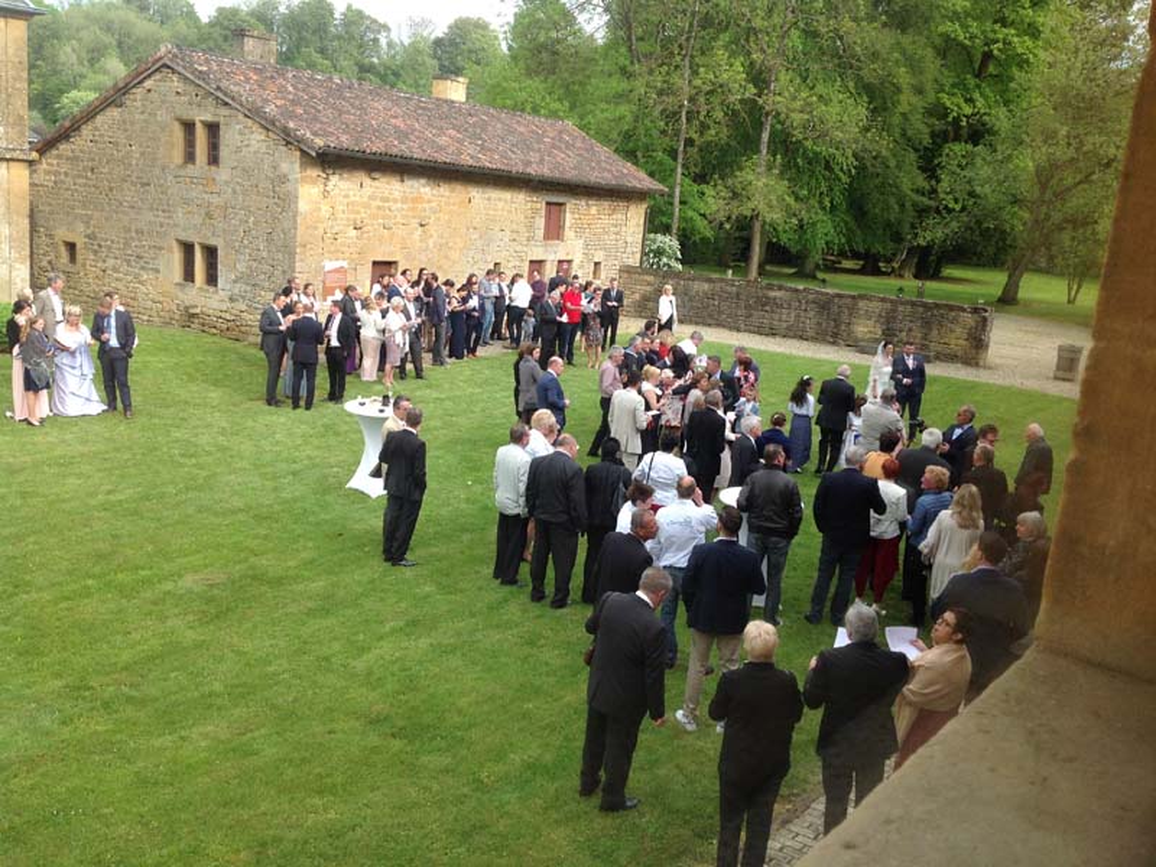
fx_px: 1169
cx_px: 578
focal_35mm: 35
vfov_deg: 40.7
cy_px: 434
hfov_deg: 52.6
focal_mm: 4.28
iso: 50
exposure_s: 1/293
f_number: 2.4
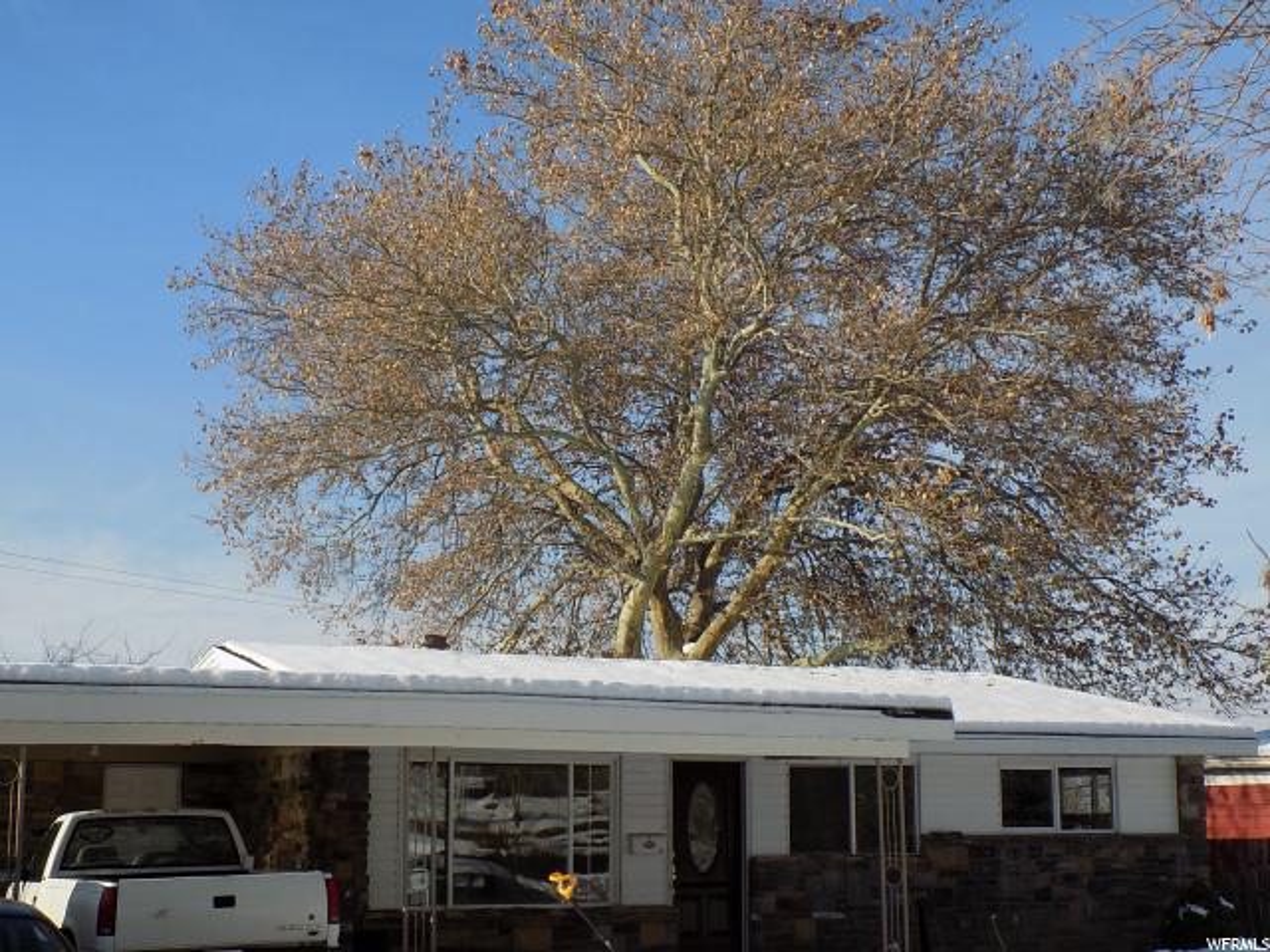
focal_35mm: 52
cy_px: 476
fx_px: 1908
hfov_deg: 36.8
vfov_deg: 28.0
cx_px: 635
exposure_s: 1/800
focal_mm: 9.3
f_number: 3.9
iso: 80
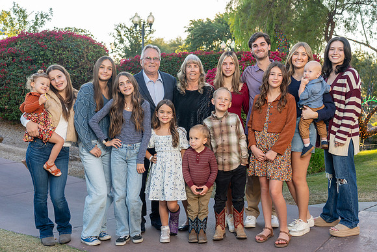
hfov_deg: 50.4
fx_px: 400
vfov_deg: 34.9
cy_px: 126
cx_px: 188
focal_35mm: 38
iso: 250
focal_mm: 36
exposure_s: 1/200
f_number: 4
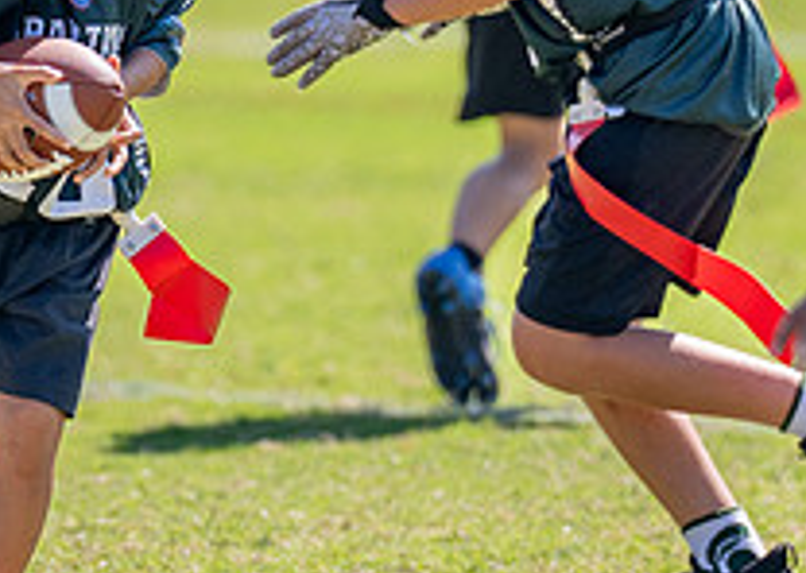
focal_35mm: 964
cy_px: 106
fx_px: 22038
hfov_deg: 2.1
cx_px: 7
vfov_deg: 1.5
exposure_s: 1/2500
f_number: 2.8
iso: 200
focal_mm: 200
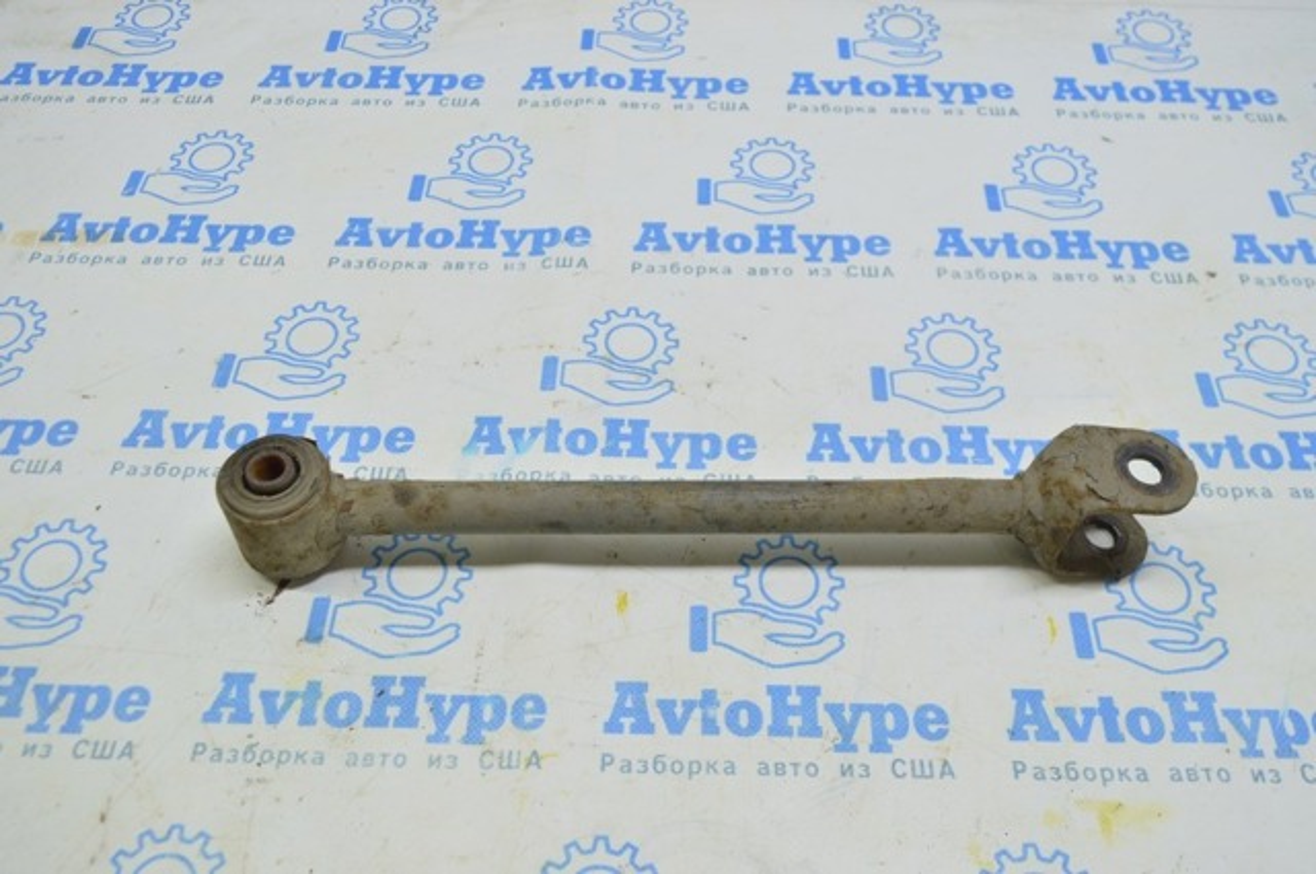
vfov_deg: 41.6
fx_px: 1150
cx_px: 658
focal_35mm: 32
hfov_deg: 59.6
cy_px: 437
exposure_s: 1/25
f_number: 5.6
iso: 400
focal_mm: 21
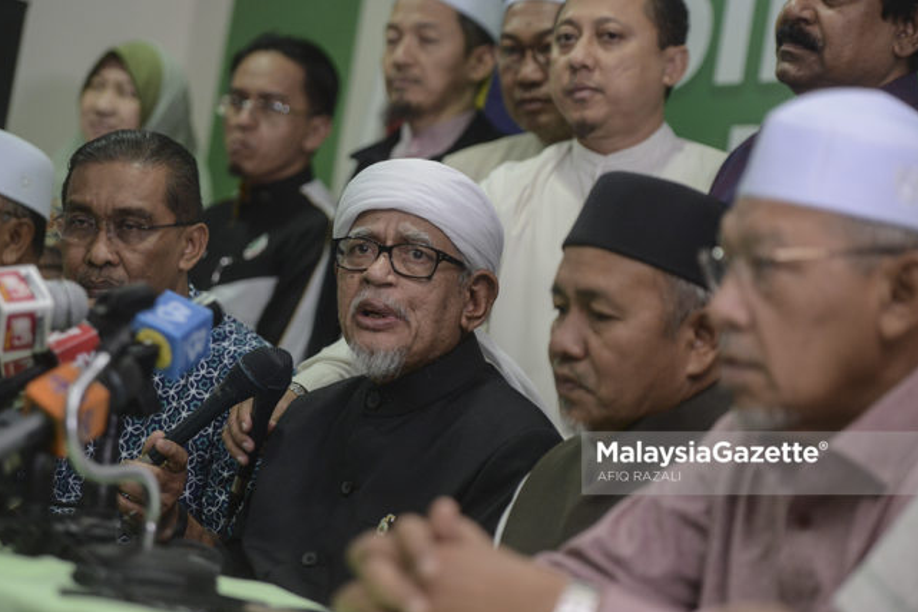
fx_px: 2983
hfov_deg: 17.5
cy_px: 303
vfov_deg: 11.7
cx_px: 446
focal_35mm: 117
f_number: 2.8
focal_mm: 110
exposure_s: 1/250
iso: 2500
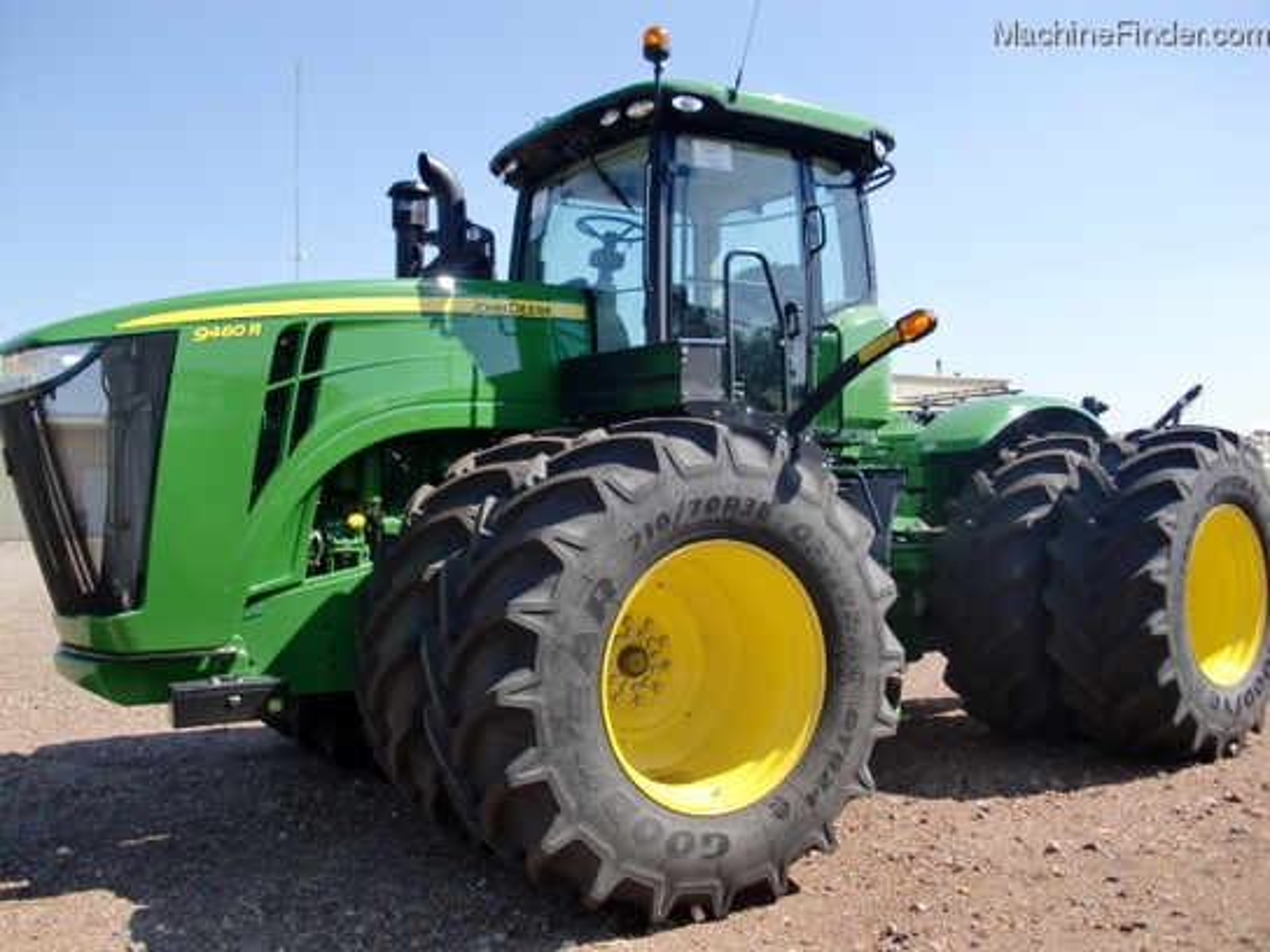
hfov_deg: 51.4
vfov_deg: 39.7
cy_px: 476
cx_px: 635
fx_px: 1321
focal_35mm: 36
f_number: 2.8
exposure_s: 1/800
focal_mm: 6.3
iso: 64
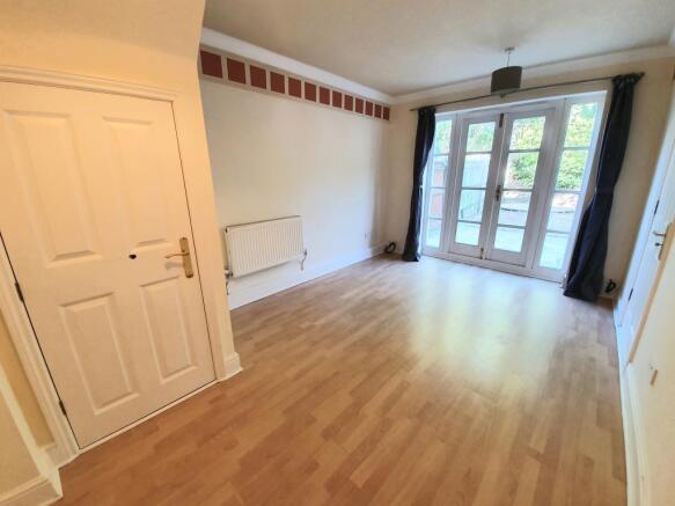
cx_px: 338
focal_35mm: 13
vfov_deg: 89.9
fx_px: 253
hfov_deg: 106.2
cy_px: 253
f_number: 2.2
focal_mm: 1.8
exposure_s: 1/50
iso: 200
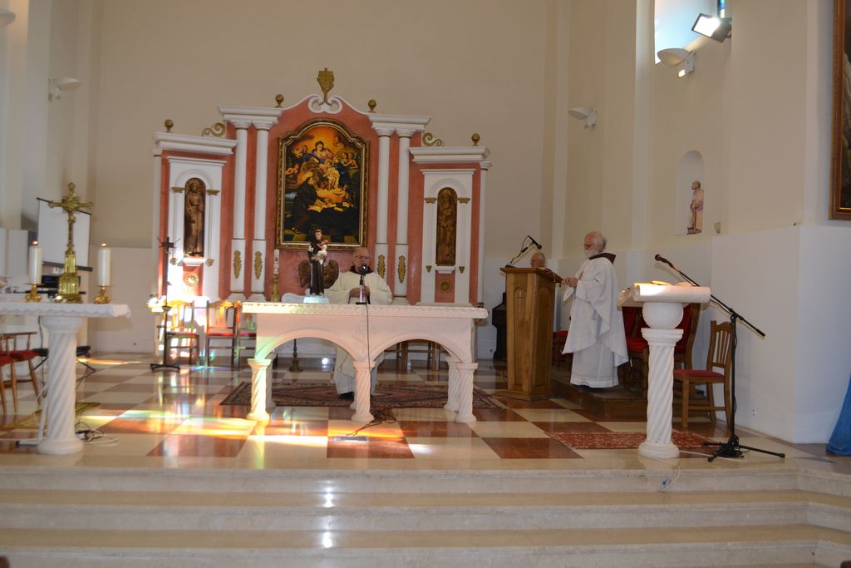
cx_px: 426
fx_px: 780
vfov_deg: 40.0
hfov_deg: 57.2
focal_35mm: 33
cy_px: 284
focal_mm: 22
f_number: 4
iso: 400
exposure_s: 1/60
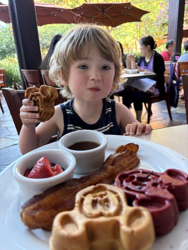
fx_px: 188
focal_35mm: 26
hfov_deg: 53.1
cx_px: 94
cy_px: 125
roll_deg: +3.0
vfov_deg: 67.3
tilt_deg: -18.1
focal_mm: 5.96
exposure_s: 1/60
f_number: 1.6
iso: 200
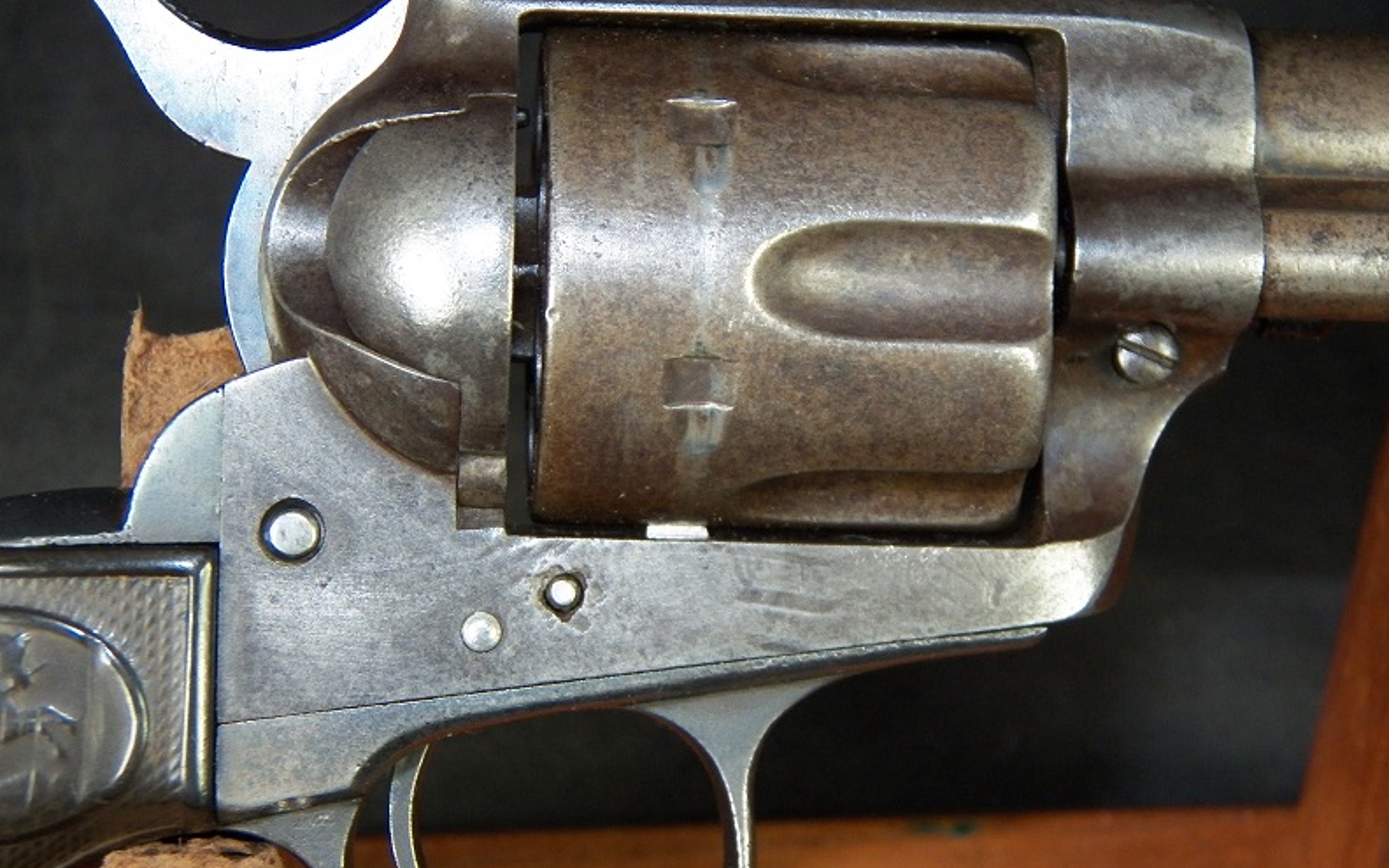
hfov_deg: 22.8
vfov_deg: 14.4
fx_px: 3445
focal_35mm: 91
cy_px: 498
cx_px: 694
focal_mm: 15.2
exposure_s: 1/40
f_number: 3.6
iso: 400
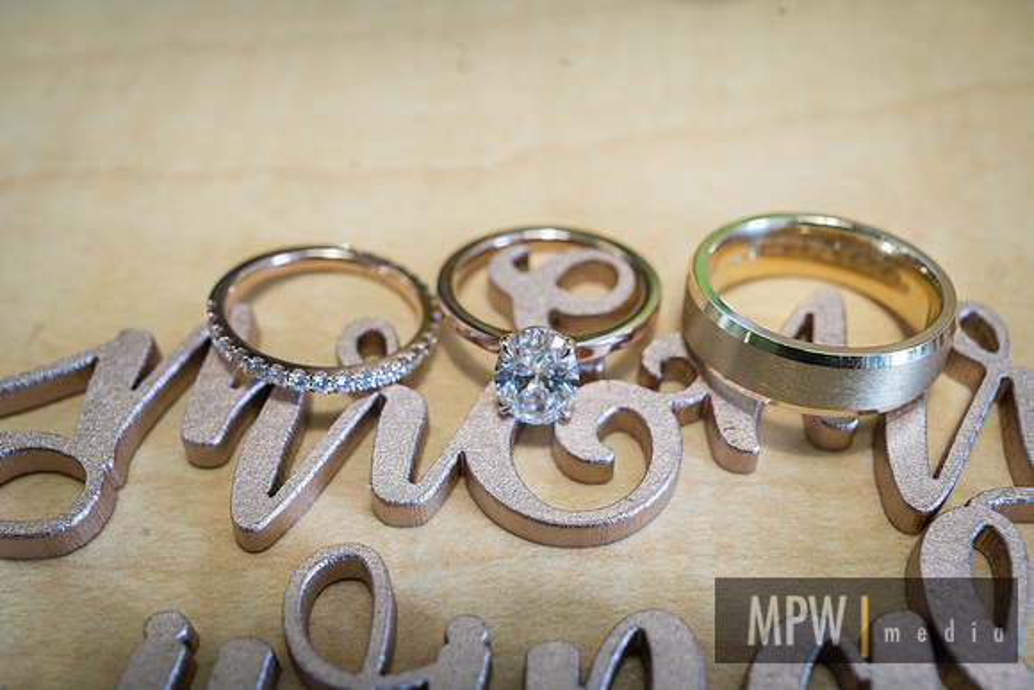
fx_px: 1005
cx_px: 517
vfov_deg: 37.9
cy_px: 345
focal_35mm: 35
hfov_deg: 54.4
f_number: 8
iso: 2500
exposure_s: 1/125
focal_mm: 35
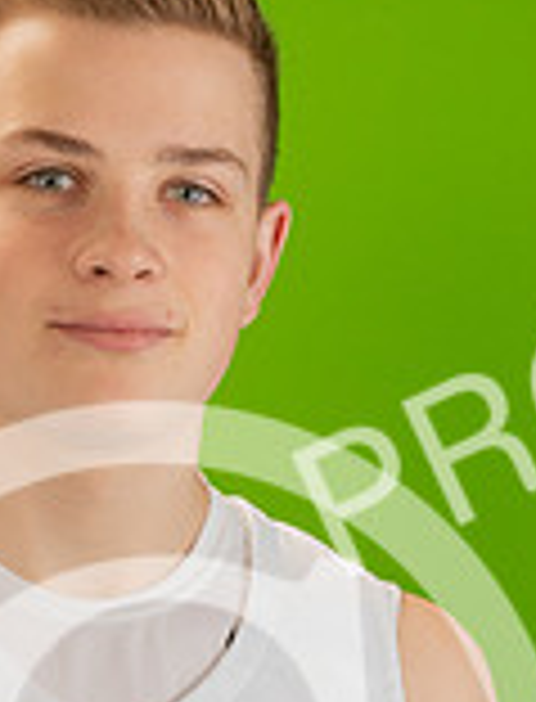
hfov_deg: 7.9
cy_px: 781
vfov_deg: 10.2
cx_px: 127
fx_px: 3881
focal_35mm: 190
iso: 800
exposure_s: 1/60
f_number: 20
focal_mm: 42
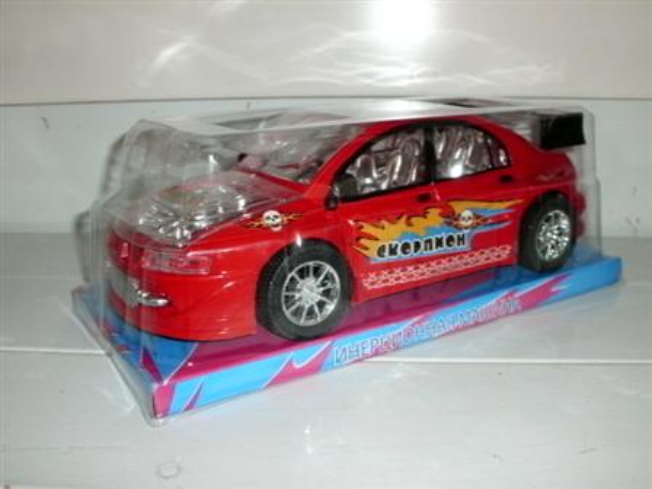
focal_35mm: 36
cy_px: 244
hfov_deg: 51.4
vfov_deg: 39.7
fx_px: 678
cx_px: 326
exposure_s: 1/60
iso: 100
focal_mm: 6.3
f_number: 2.9
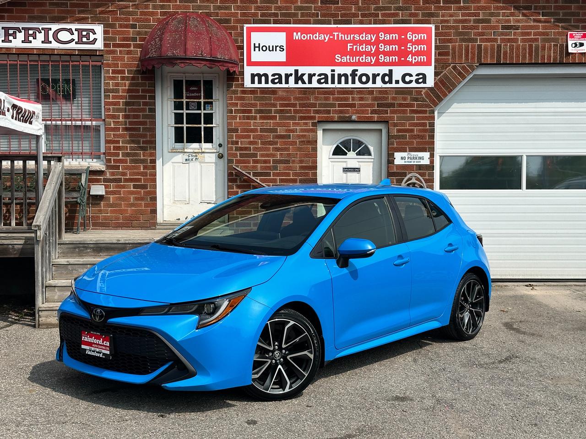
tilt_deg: -1.9
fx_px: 813
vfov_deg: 30.3
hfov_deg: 39.7
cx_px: 293
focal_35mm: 48
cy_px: 220
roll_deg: +0.4
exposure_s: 1/4785
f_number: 1.78
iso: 64
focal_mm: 6.86
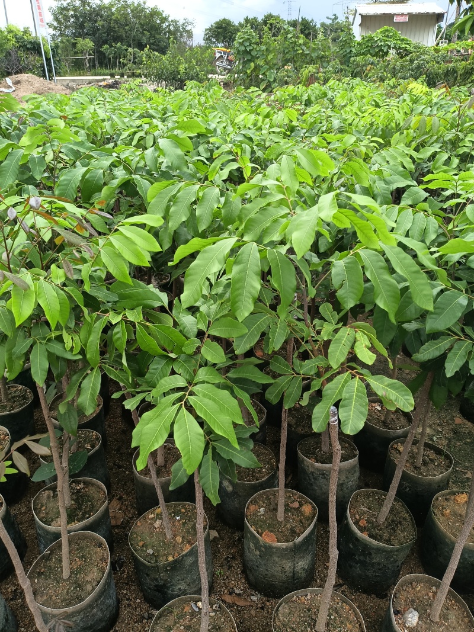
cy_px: 316
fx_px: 493
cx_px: 237
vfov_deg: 65.3
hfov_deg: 51.3
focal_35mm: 27
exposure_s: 1/218
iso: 50
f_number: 1.8
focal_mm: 3.61
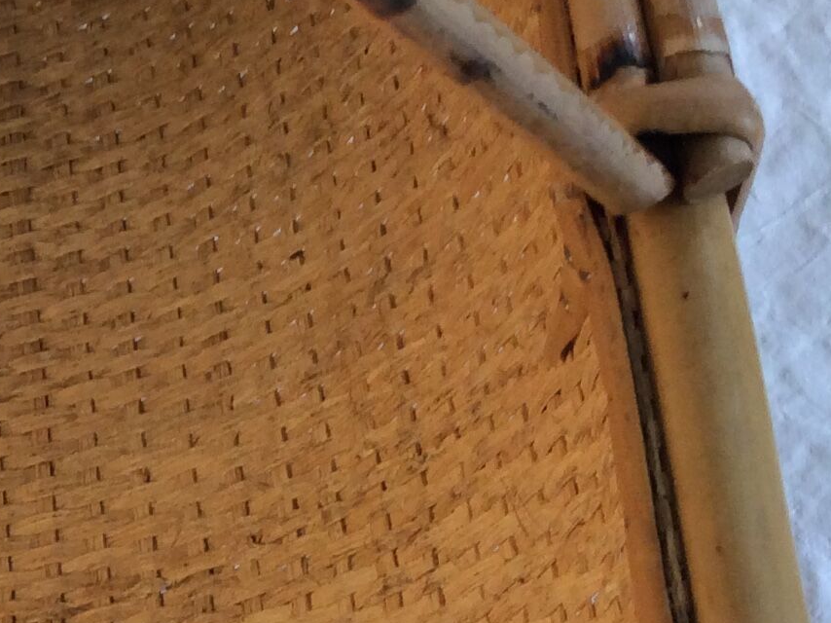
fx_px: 2328
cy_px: 548
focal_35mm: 97
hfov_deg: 19.0
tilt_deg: -66.0
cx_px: -201
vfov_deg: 15.1
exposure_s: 1/24
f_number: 2.4
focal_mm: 3.3
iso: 50
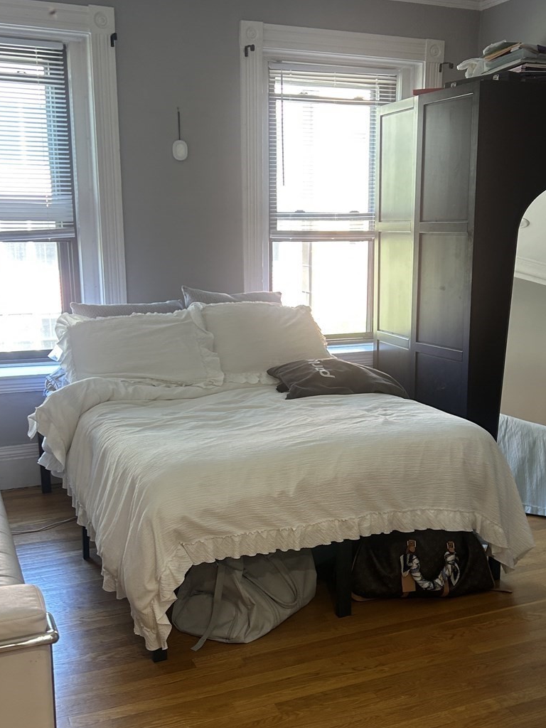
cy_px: 420
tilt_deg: -12.8
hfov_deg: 36.8
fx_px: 820
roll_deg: -1.0
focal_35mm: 39
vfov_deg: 47.7
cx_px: 309
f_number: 1.5
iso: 100
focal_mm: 5.7
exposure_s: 1/63
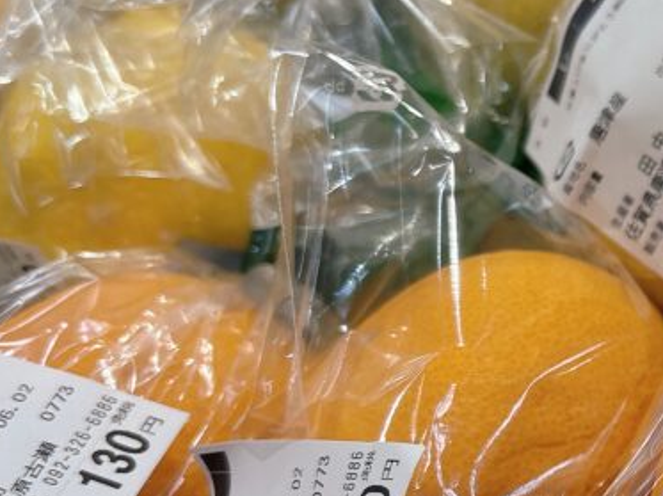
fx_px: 1282
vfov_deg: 21.8
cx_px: 807
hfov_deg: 25.8
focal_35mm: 67
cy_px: 324
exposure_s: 1/120
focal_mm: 5.96
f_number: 1.6
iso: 125
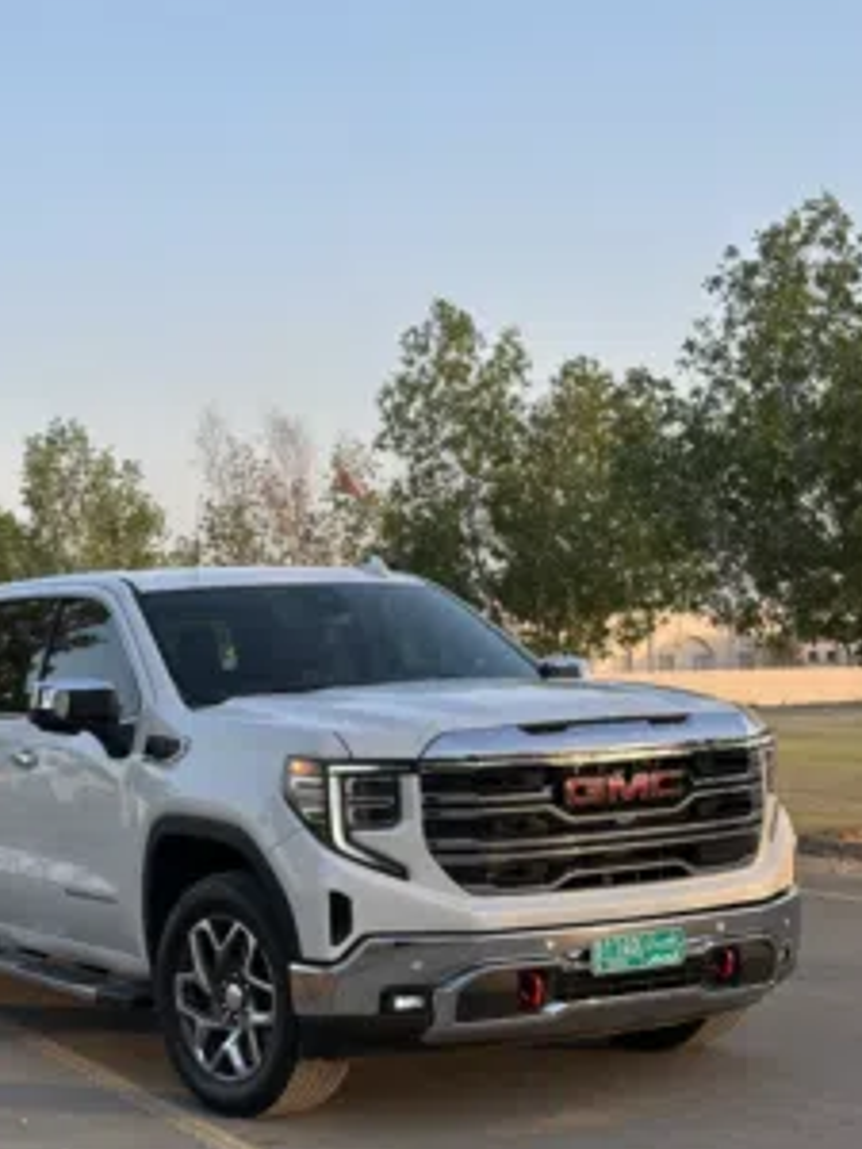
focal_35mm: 64
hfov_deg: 22.9
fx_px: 2125
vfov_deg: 30.1
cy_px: 751
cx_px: 310
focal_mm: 6.86
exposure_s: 1/724
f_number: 1.78
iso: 64
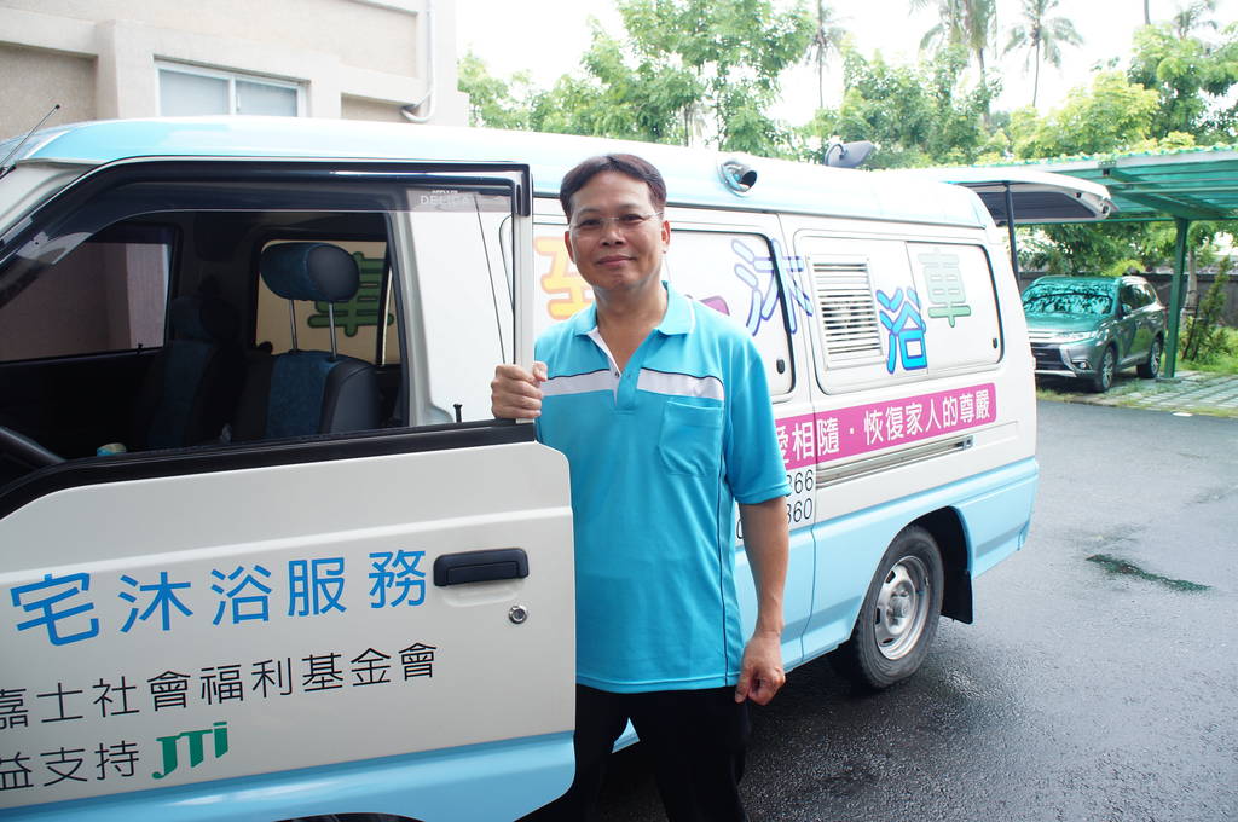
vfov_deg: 47.8
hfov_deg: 67.4
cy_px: 411
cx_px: 619
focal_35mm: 27
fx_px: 927
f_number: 5.6
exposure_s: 1/125
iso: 200
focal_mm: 18
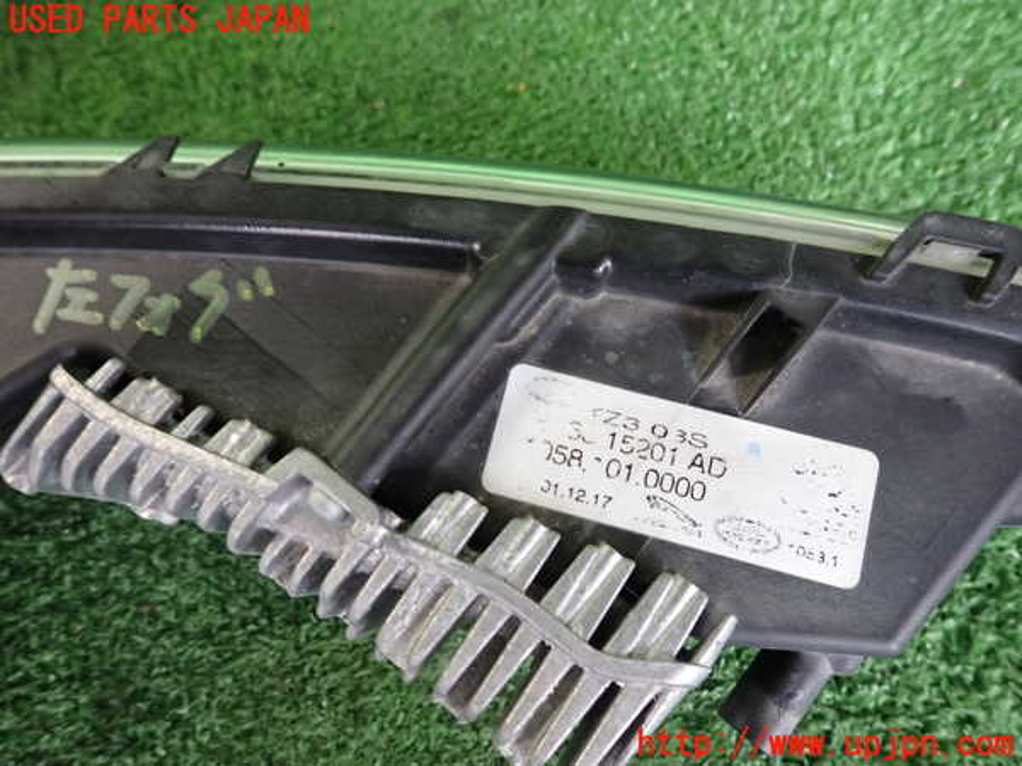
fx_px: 738
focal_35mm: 25
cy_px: 383
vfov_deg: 54.9
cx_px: 511
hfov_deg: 69.4
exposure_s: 1/30
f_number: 2
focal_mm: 4.5
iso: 320
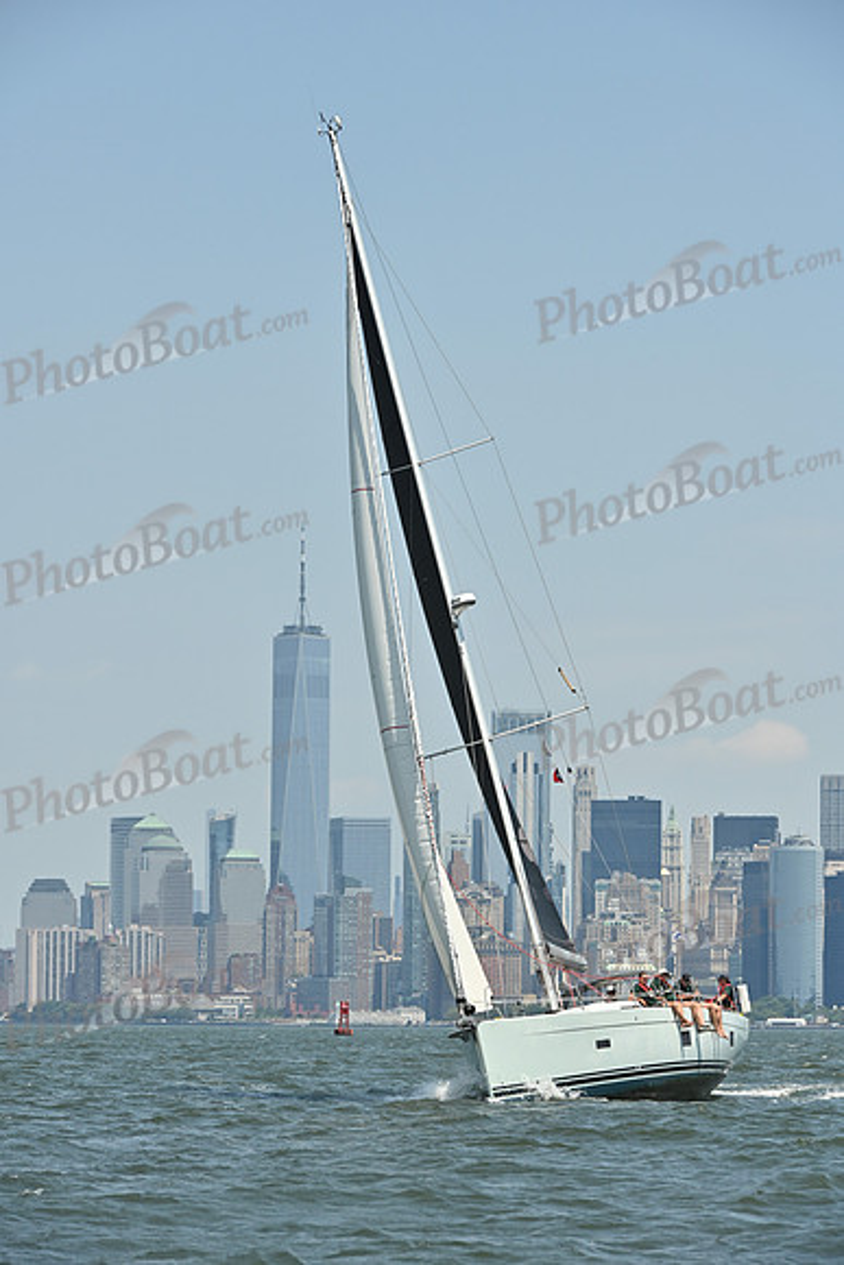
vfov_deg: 13.7
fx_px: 5271
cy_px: 632
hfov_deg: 9.2
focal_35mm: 150
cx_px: 422
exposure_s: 1/1250
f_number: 10
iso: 320
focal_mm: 150
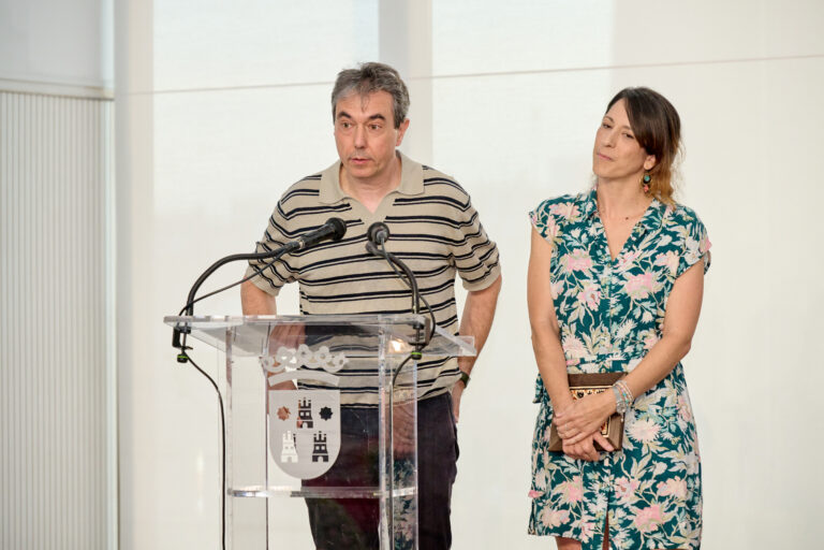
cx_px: 412
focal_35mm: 135
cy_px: 275
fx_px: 3090
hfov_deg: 15.2
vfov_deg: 10.2
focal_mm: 135
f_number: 6.3
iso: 2500
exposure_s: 1/320
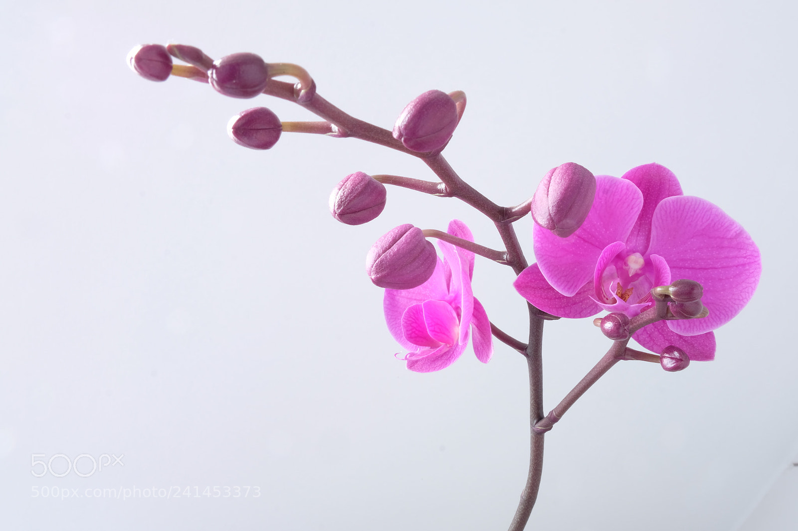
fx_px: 643
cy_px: 266
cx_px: 399
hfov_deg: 63.7
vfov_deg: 44.9
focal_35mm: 29
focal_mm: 19.2
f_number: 22
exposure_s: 25
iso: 200
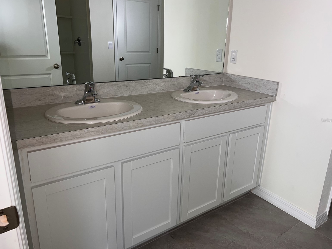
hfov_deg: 65.3
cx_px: 169
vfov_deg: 51.4
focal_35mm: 27
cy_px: 120
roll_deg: -2.0
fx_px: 259
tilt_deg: -16.9
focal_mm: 5.7
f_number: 1.5
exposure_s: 1/121
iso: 50
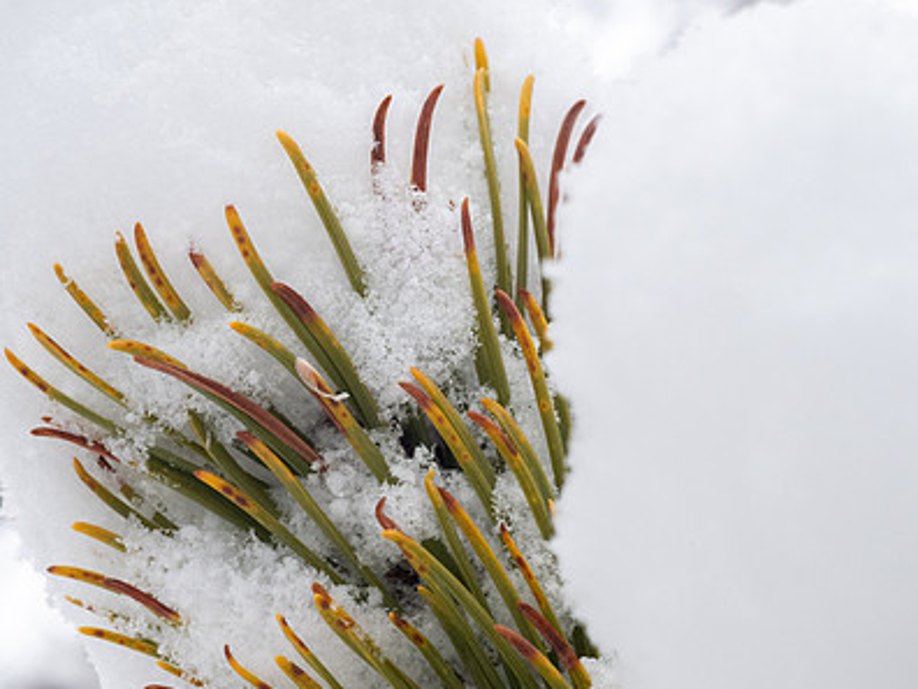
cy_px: 440
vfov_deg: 16.4
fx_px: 2387
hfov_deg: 21.8
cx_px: 383
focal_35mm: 90
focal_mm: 60
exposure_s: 1/320
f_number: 20
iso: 2500
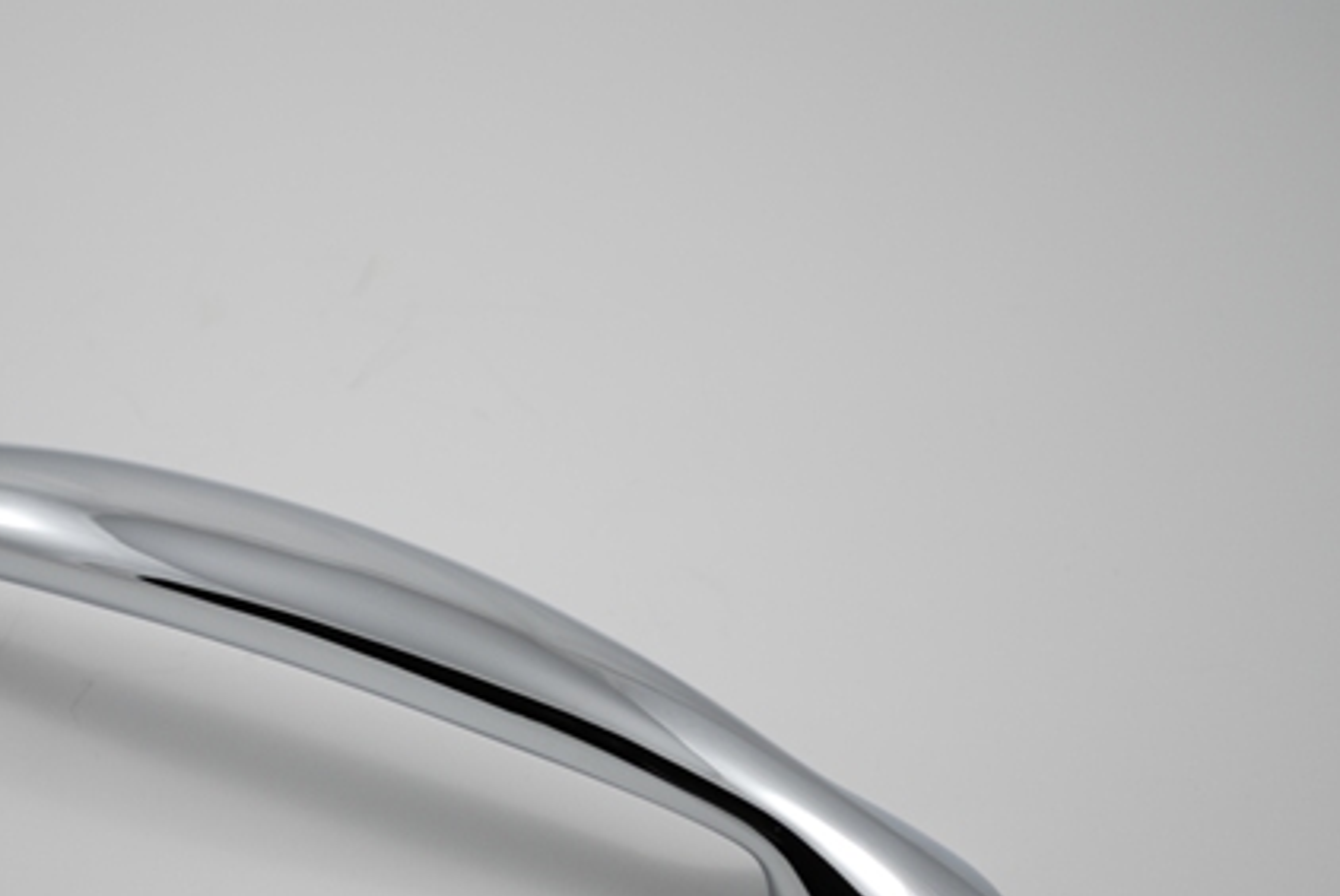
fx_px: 3725
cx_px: 406
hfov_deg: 20.3
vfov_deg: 13.7
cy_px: 674
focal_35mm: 100
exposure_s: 1/30
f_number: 5.3
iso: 100
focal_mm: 44
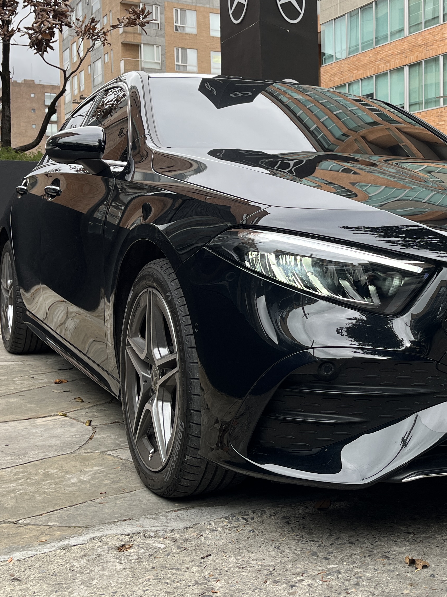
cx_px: 363
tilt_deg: -3.3
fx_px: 792
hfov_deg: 30.7
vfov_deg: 41.2
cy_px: 265
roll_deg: +0.7
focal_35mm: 46
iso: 50
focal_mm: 5.1
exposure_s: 1/589
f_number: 1.6
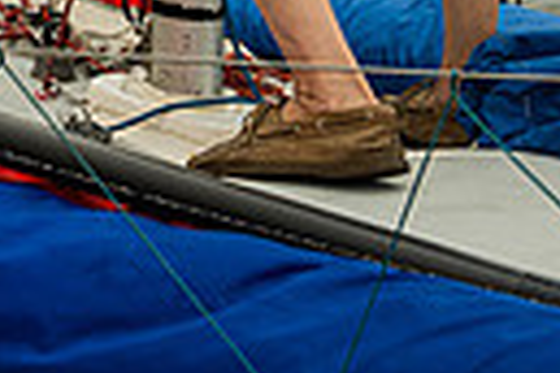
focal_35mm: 215
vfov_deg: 6.2
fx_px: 3344
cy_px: -449
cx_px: -386
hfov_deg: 9.2
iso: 320
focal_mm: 48
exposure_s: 1/640
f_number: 6.3
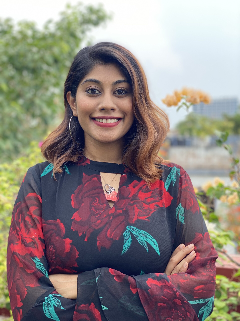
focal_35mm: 52
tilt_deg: -2.5
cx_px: 120
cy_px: 160
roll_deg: +0.2
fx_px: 481
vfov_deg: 36.8
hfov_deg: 28.0
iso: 20
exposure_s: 1/234
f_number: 2
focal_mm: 6
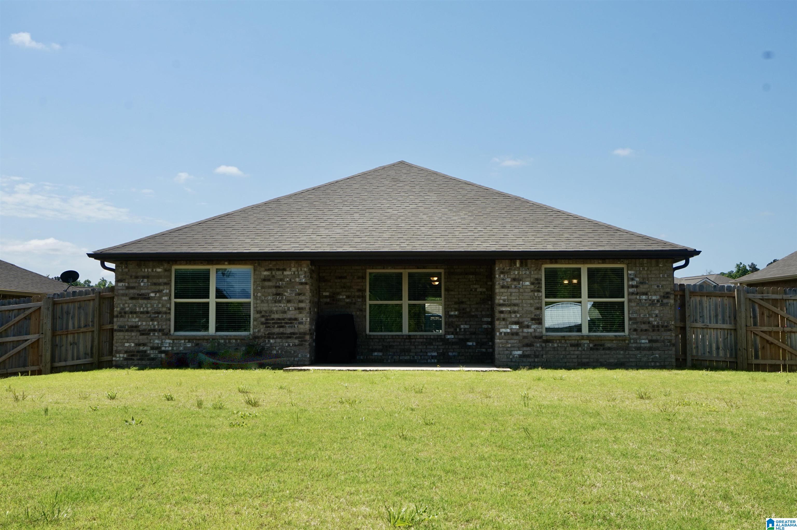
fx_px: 896
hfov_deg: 48.0
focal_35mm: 40
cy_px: 265
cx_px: 398
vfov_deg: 33.0
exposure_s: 1/100
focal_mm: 27
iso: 100
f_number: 14
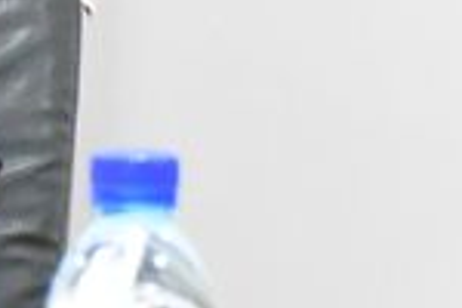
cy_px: -313
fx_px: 12422
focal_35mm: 968
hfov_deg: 2.1
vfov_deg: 1.4
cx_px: -634
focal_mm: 95
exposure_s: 1/125
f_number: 5.3
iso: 11400
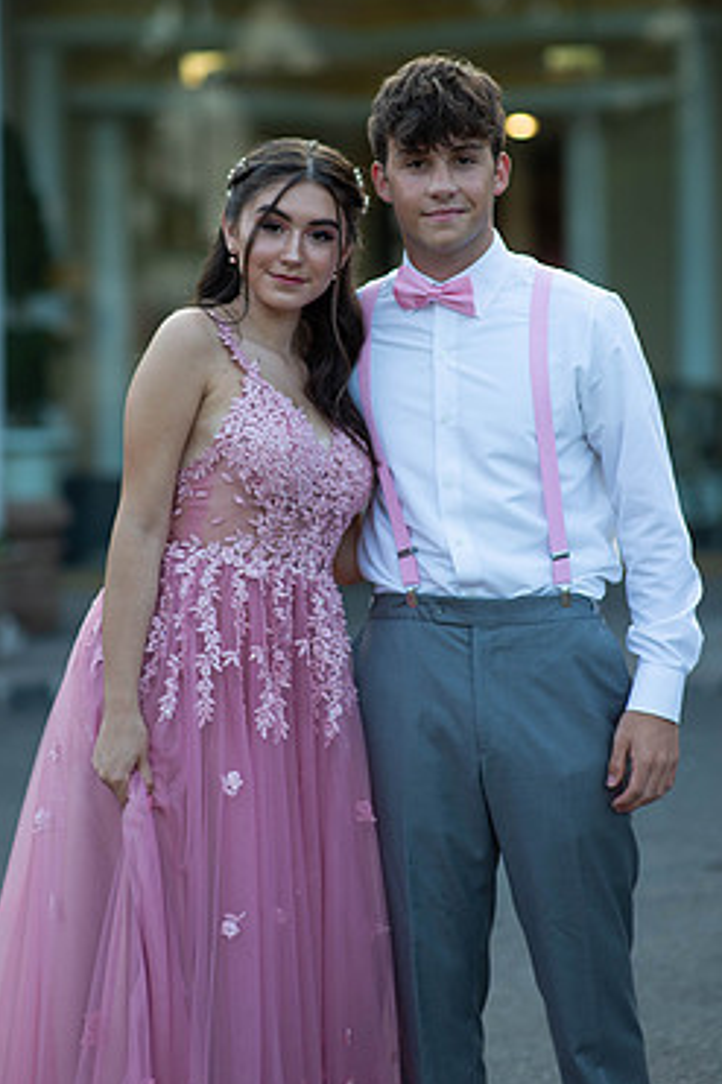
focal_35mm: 103
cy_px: 470
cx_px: 364
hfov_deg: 13.3
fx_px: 3101
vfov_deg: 19.8
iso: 250
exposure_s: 1/1000
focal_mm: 85
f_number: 2
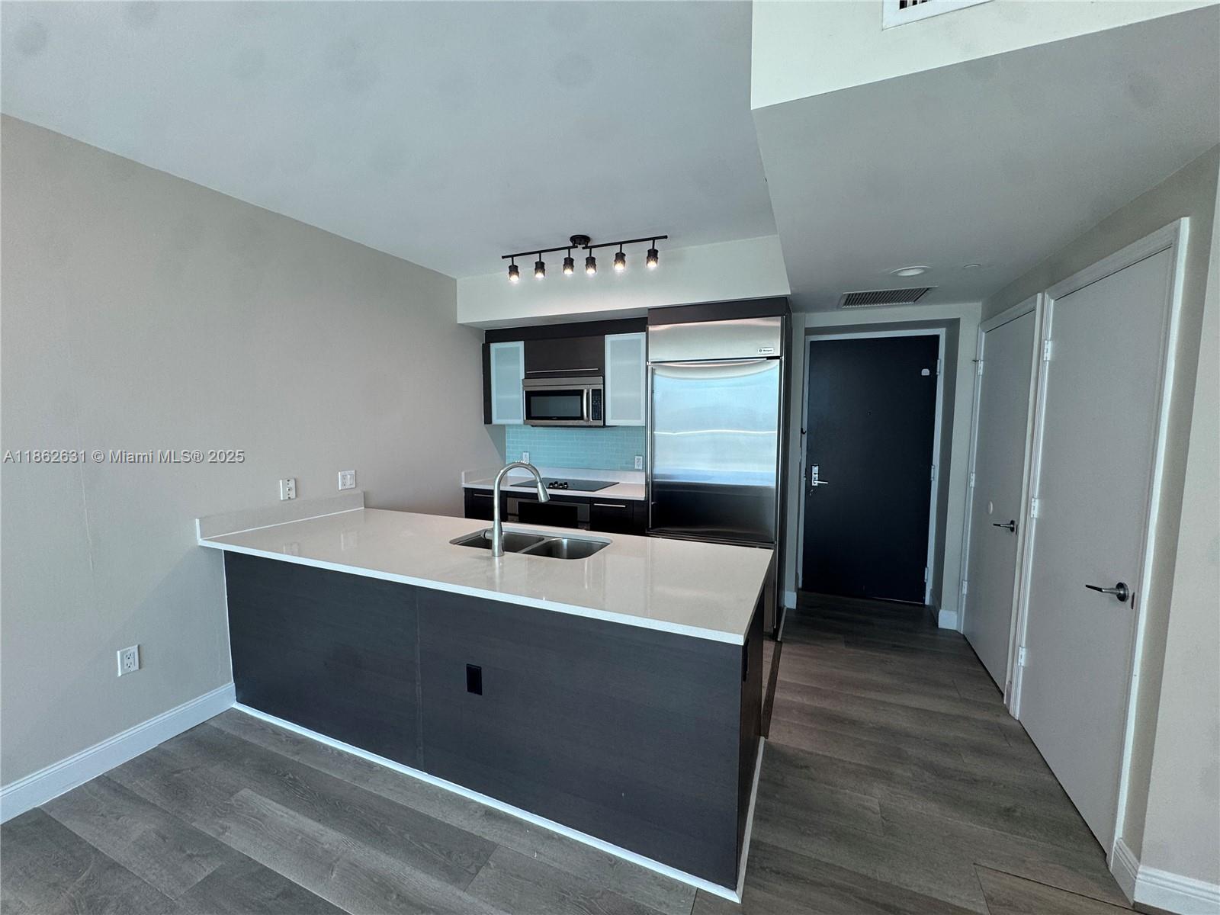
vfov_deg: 85.7
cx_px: 610
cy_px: 458
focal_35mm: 14
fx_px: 493
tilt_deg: -6.2
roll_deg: -0.6
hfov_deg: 102.1
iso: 100
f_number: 2.2
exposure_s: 1/120
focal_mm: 2.22
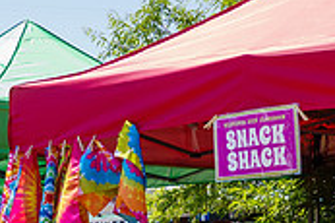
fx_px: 1060
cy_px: 303
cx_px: 137
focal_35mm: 114
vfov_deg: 11.6
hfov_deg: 17.9
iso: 125
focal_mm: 12.76
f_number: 3.5
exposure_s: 1/640
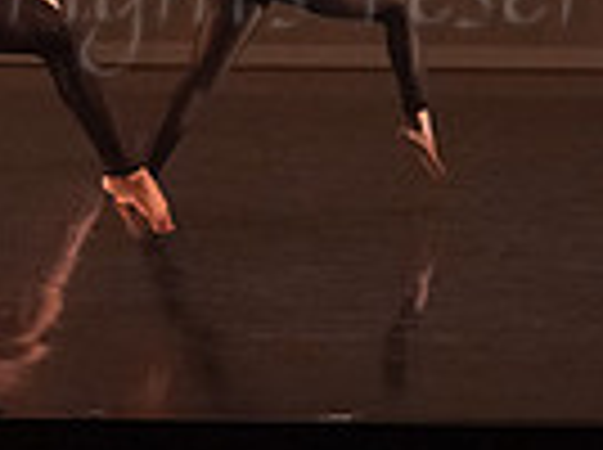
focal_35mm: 286
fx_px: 4973
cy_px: -89
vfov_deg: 5.2
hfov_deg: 6.9
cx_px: 267
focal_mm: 64
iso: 4000
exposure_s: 1/320
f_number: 3.2
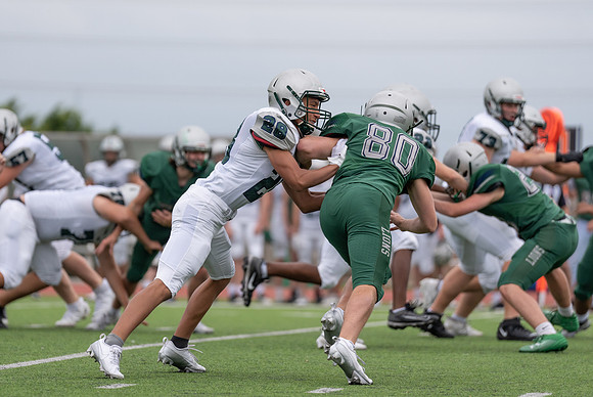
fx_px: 4850
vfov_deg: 4.7
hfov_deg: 7.0
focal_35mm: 294
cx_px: 262
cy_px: 186
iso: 250
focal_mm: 200
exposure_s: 1/1250
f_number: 2.8
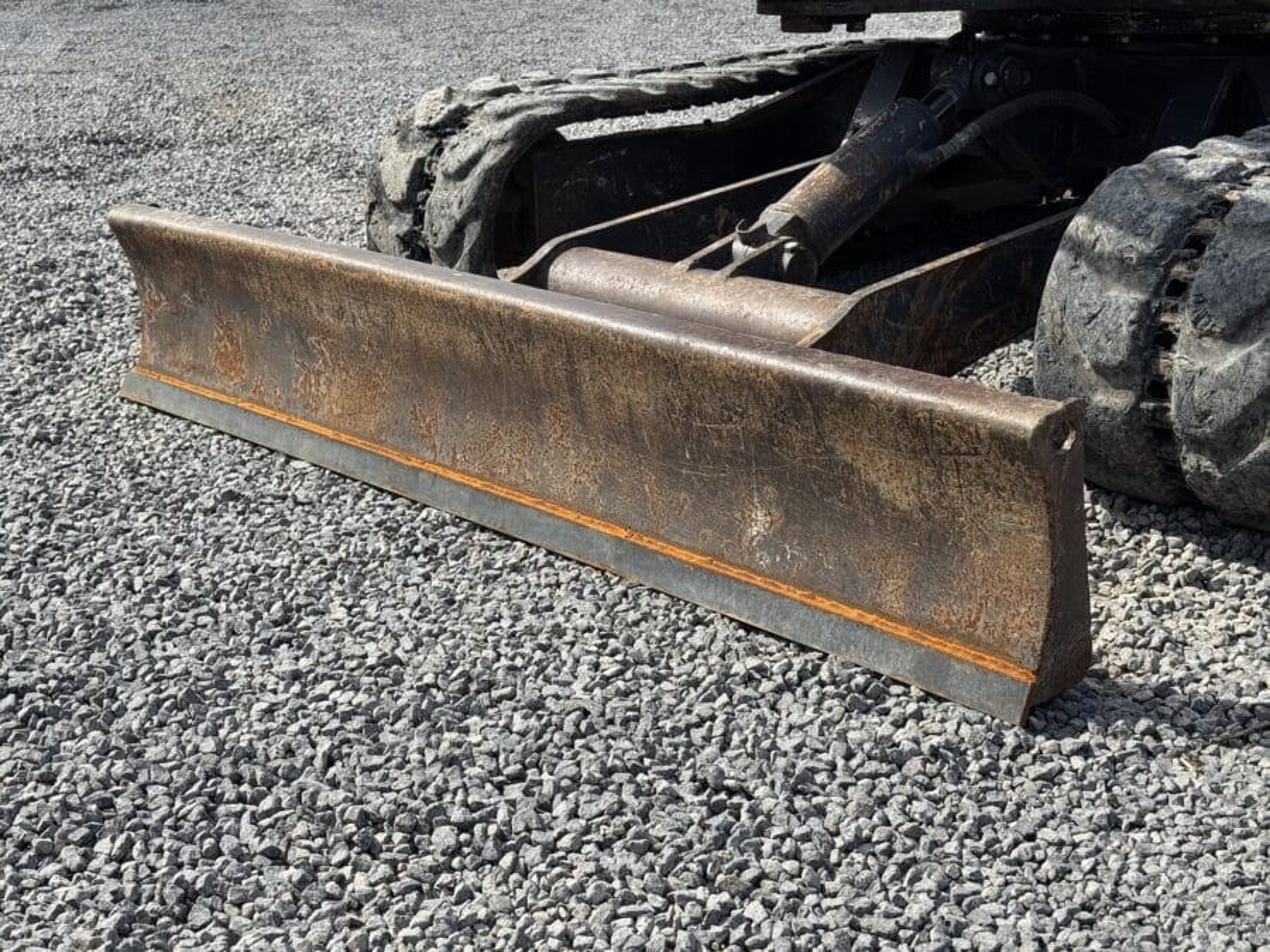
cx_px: 635
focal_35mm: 48
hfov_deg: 39.7
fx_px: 1761
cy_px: 476
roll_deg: +1.1
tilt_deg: -15.5
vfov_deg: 30.3
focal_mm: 6.76
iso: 64
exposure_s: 1/2611
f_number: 1.78
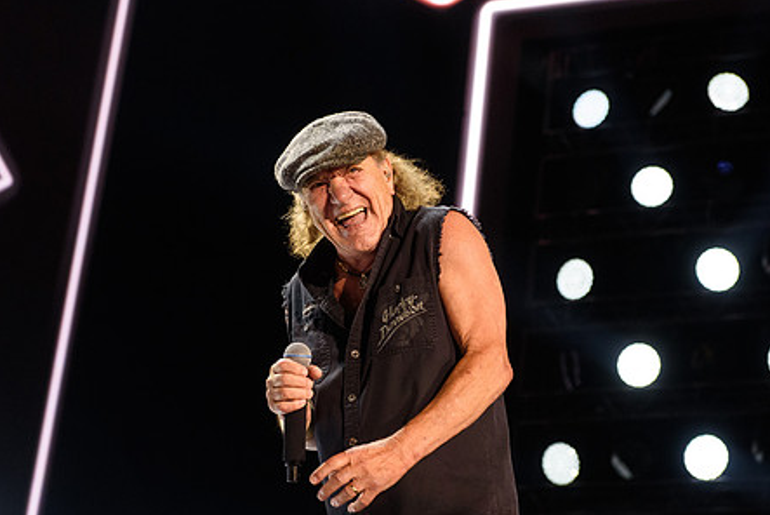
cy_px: 296
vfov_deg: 12.7
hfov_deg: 18.9
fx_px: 2311
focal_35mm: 108
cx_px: 429
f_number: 4
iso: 2500
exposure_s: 1/500
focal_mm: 70
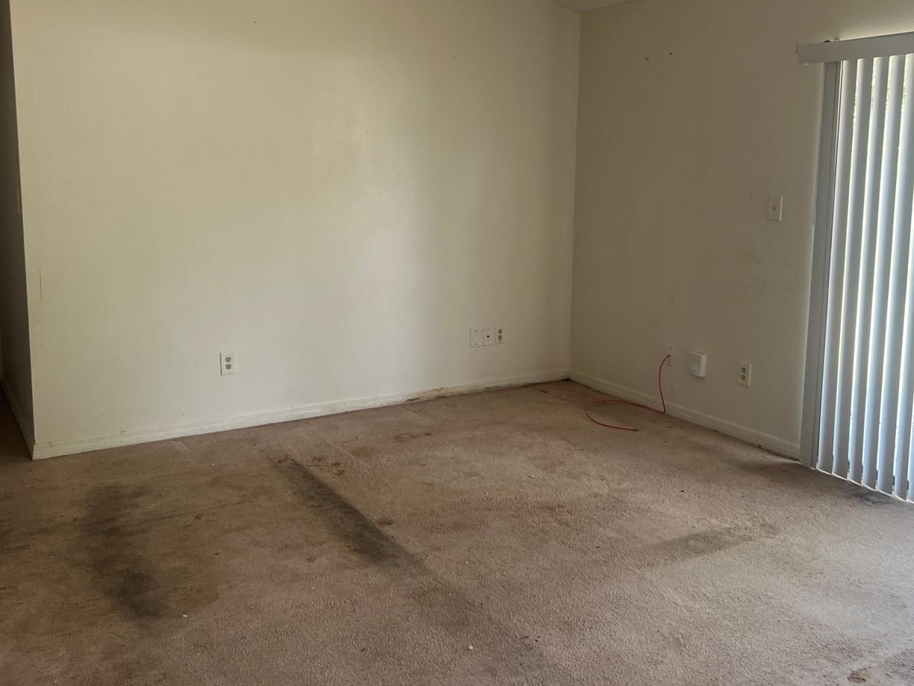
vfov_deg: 41.6
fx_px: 898
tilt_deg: -7.3
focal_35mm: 34
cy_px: 277
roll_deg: -0.9
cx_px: 460
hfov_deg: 54.0
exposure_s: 1/121
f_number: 1.5
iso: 125
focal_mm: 5.7
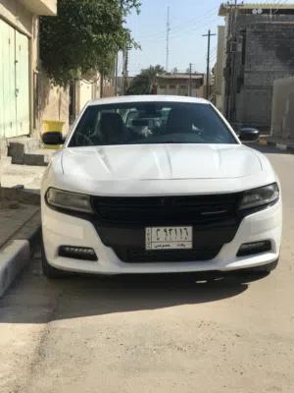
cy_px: 196
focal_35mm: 57
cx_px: 147
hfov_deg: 25.7
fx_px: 645
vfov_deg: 33.8
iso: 20
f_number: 2.8
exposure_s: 1/1212
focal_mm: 6.6
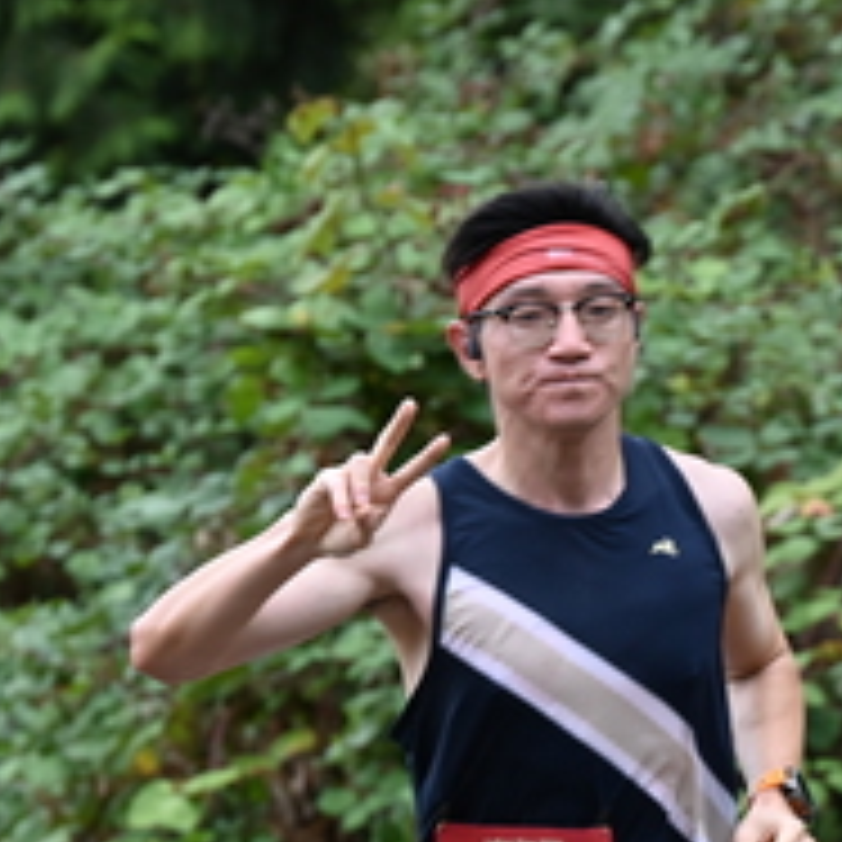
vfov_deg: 3.5
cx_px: 653
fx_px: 13787
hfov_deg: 3.5
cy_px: 696
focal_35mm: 501
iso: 1250
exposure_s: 1/250
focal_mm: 200
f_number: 6.3
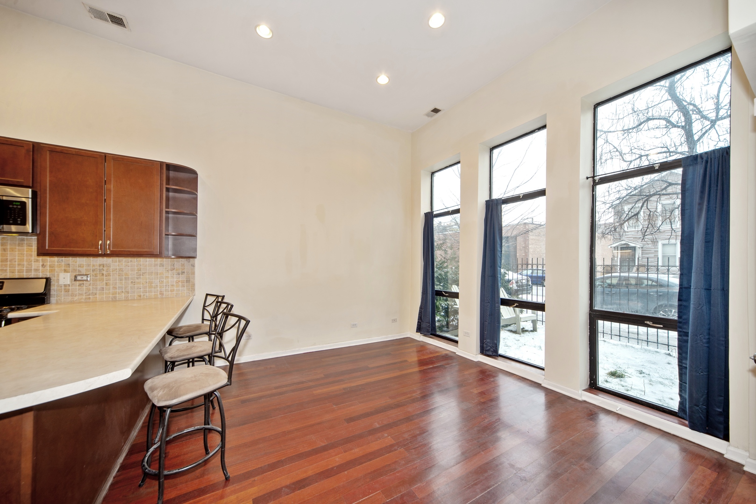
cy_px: 252
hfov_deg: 108.3
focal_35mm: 13
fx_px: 273
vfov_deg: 85.5
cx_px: 378
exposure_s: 1/4
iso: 200
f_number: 8
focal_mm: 13
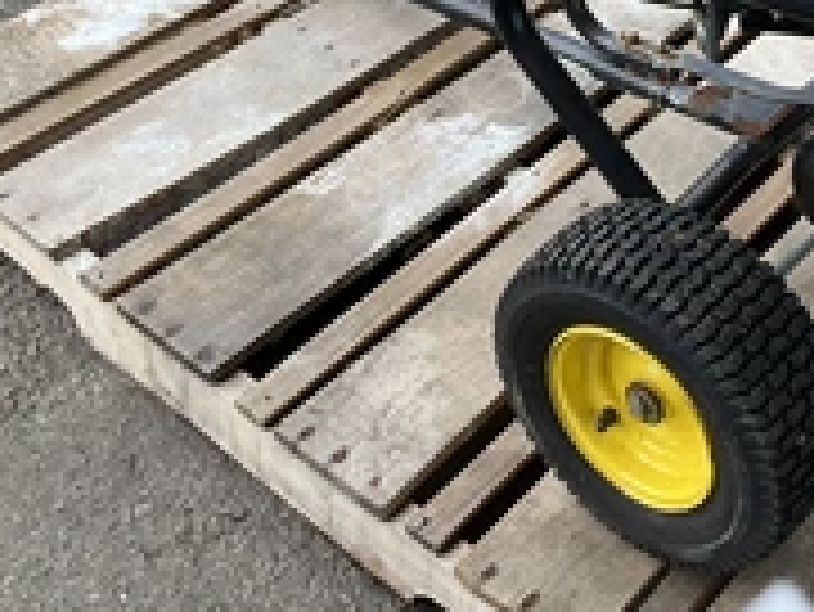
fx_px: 1506
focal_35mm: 64
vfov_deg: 21.9
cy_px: -32
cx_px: 729
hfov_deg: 29.1
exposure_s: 1/305
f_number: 1.8
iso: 25
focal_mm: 3
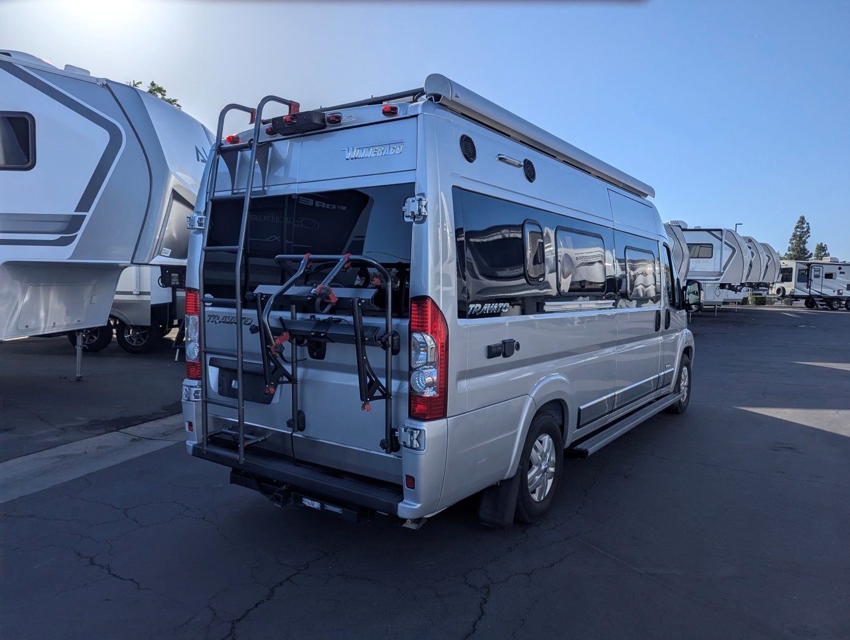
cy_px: 320
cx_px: 425
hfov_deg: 71.5
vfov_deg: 56.9
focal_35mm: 24
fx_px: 590
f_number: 1.85
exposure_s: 1/5155
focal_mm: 6.81
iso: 42
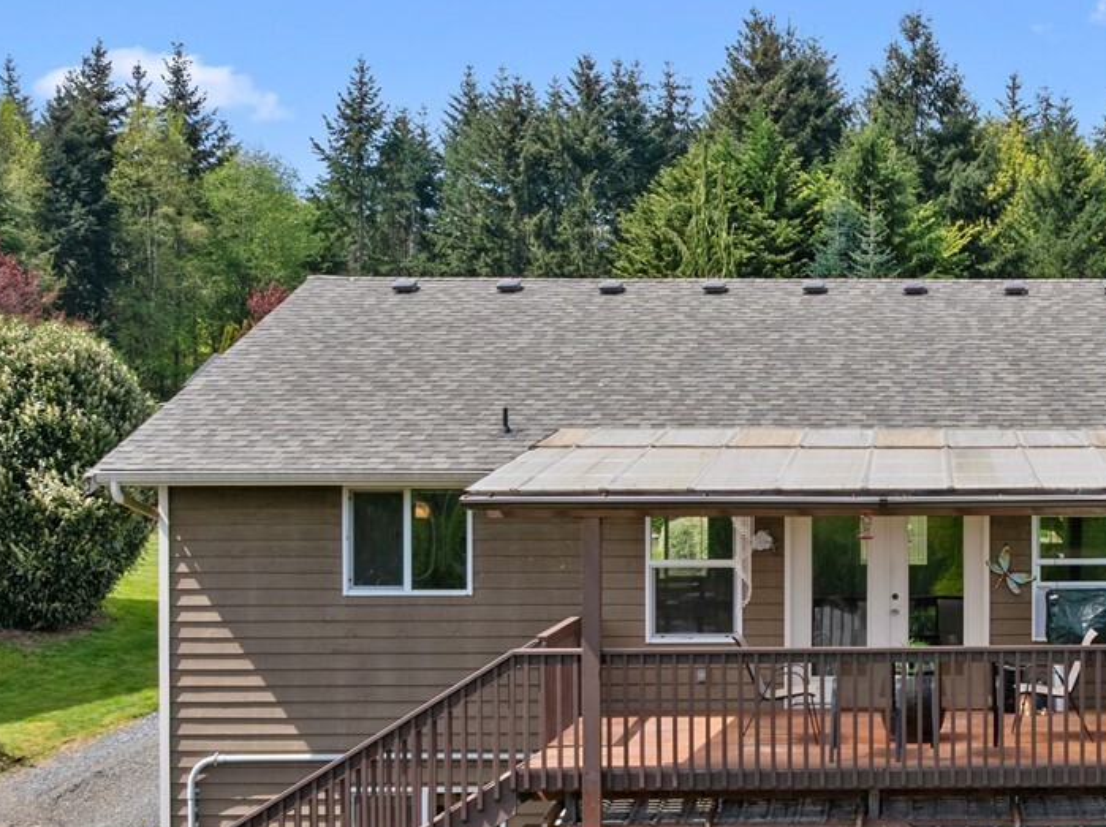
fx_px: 1756
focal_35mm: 55
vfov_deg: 26.4
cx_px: 1004
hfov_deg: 33.1
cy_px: 552
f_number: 2.8
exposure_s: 1/1600
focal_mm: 12.29
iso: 190
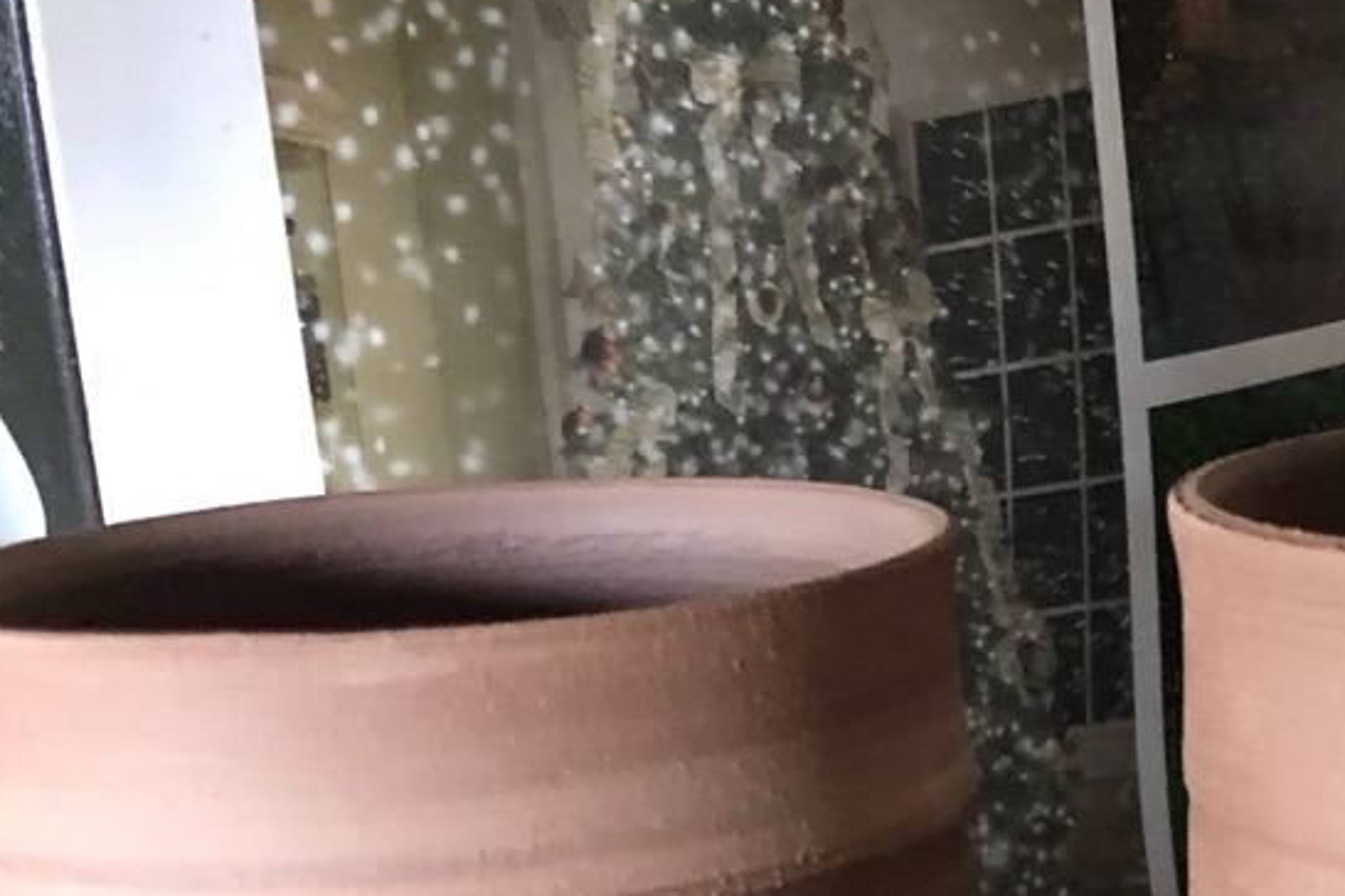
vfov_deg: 14.0
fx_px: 3586
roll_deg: +1.2
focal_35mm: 96
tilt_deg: -14.8
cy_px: 916
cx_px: 1884
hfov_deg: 19.2
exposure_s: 1/10
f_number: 1.8
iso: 100
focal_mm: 4
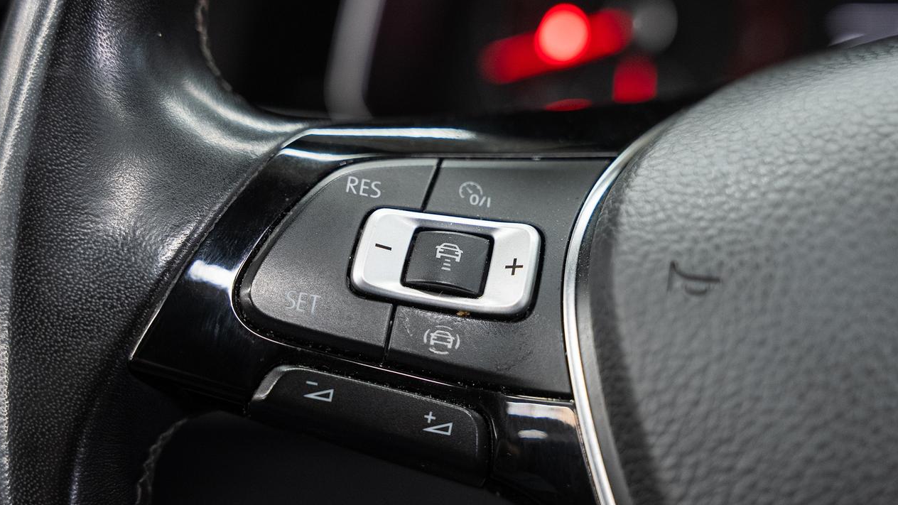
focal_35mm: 55
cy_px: 264
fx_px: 1310
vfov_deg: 21.8
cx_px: 444
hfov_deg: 37.8
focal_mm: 43.6
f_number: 3.5
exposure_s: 1/40
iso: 800
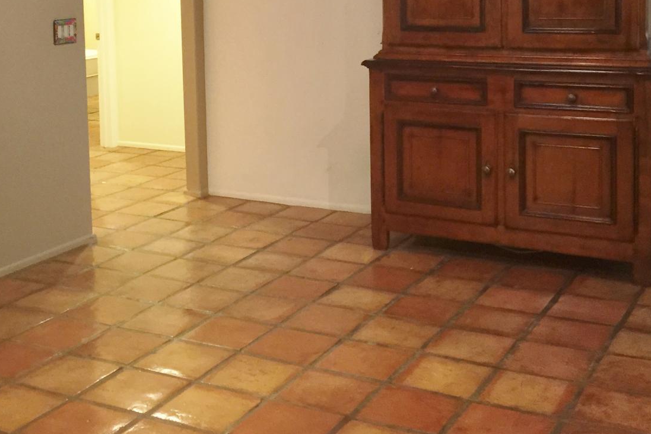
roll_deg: +2.1
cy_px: 46
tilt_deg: -3.0
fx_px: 994
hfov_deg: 36.1
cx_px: 247
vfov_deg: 24.0
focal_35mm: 55
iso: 125
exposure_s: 1/8
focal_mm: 4.15
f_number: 2.2
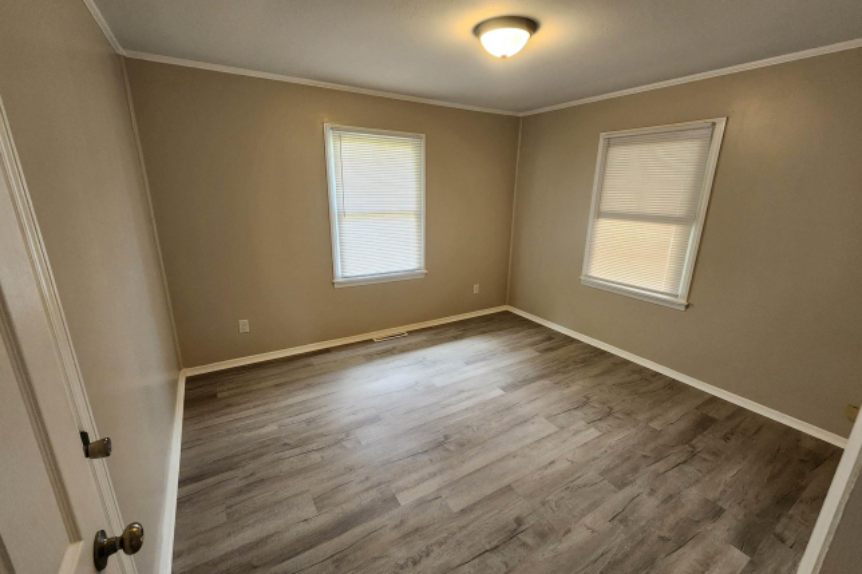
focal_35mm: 14
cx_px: 437
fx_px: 335
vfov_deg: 81.1
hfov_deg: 104.3
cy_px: 297
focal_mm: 2.2
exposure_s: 1/60
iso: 250
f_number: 2.2
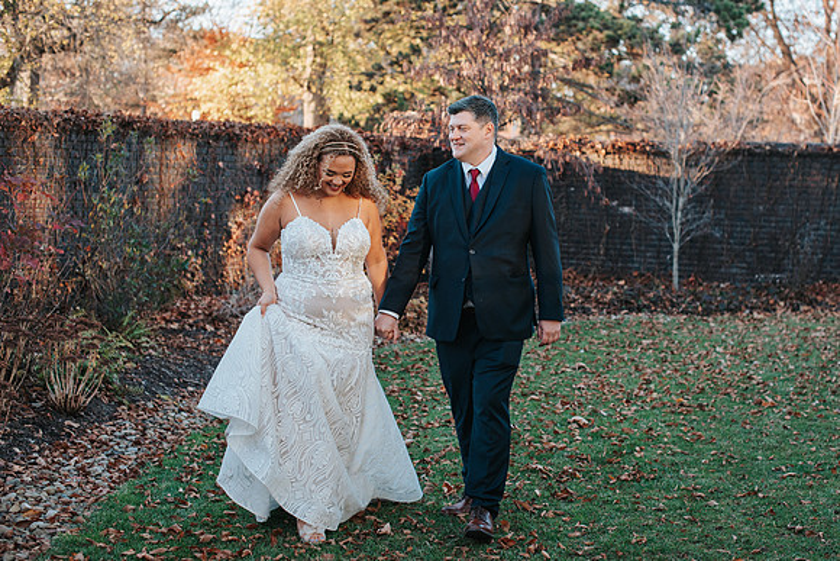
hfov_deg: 36.0
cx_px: 464
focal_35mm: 55
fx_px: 1290
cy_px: 260
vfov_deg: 24.5
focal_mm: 50
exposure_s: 1/500
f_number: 3.2
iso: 900
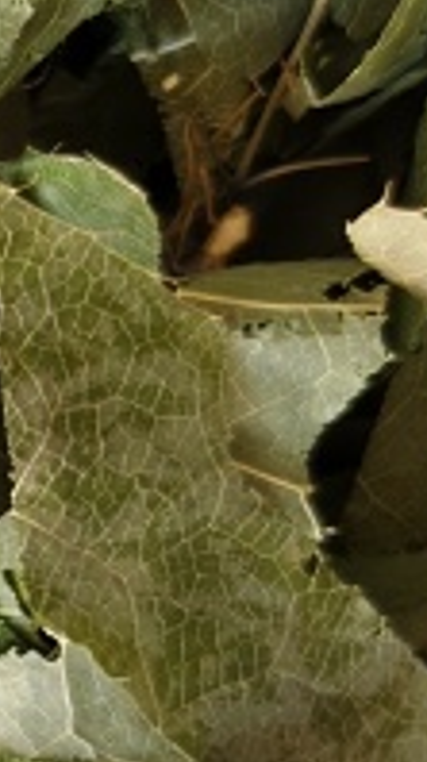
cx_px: -562
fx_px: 2724
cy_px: 545
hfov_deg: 8.3
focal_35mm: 135
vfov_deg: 15.9
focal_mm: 5.56
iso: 370
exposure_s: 1/100
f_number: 1.88
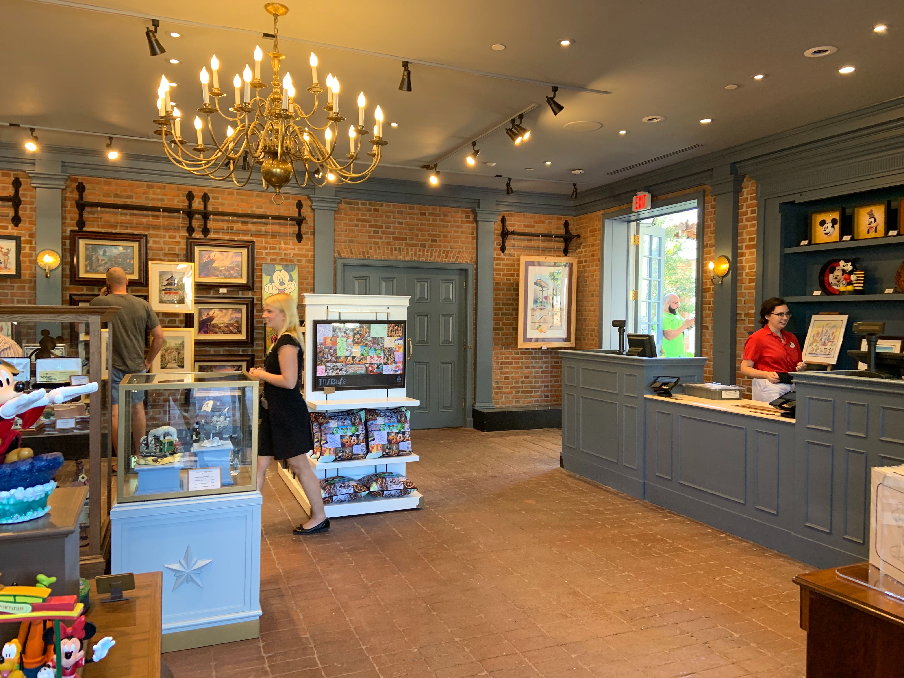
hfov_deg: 67.3
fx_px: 679
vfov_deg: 53.1
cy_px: 339
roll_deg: -0.3
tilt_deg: -0.9
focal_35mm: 26
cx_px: 452
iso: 125
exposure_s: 1/60
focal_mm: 4.25
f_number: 1.8
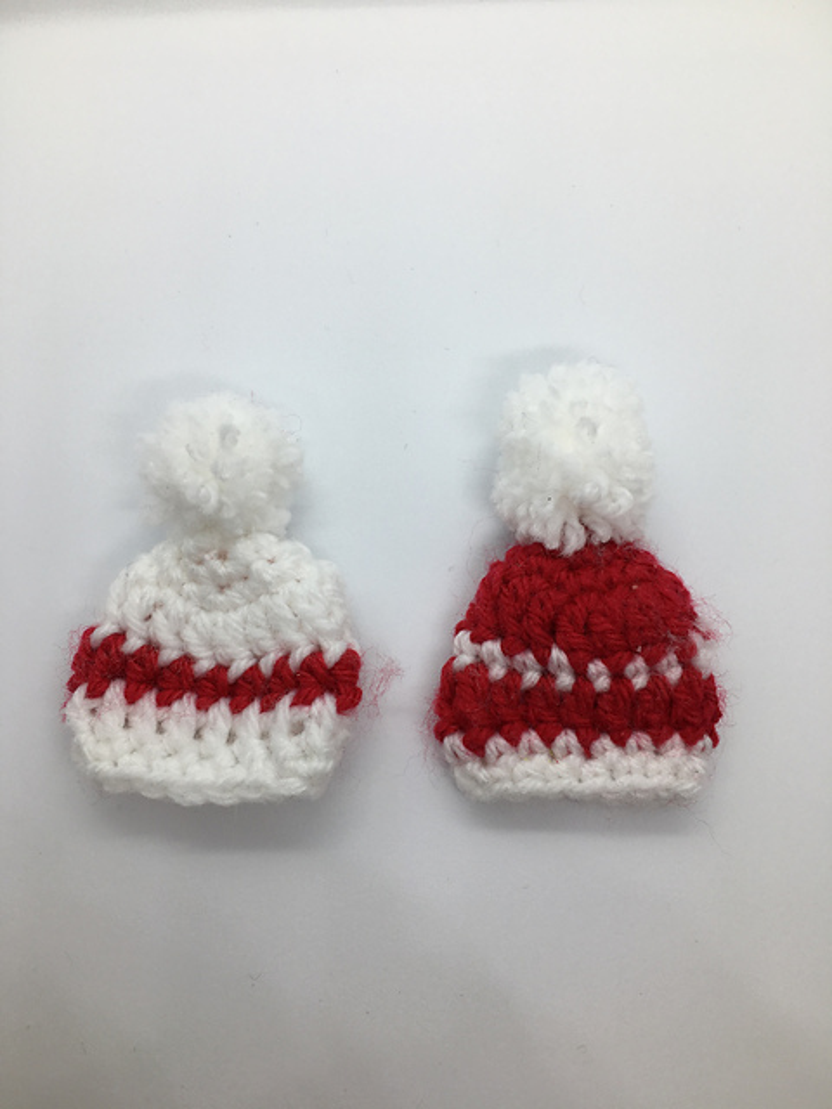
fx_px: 929
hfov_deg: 48.2
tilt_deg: -80.0
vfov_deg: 61.7
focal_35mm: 29
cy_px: 554
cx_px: 416
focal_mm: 4.15
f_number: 2.2
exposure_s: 1/173
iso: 25
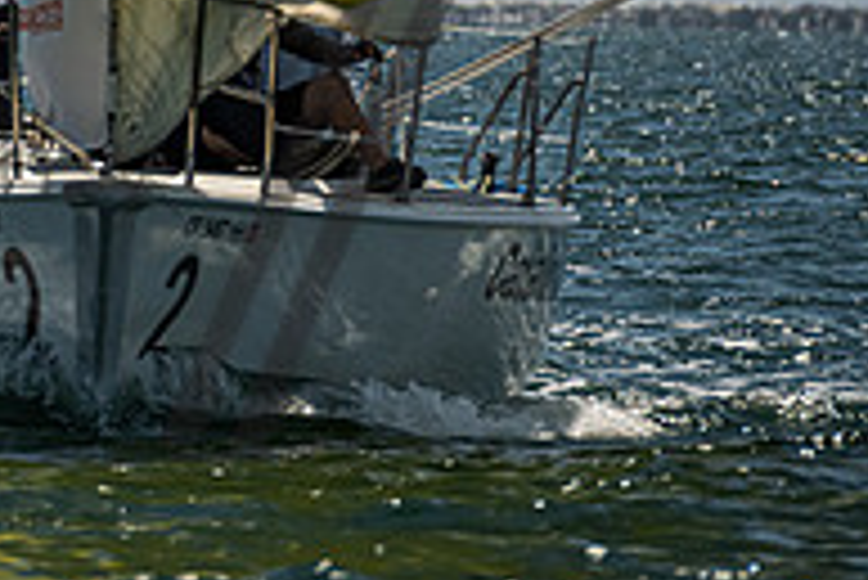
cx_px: -36
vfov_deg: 1.1
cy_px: -173
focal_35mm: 1200
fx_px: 28954
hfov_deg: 1.7
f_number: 8
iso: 400
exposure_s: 1/3200
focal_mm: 400
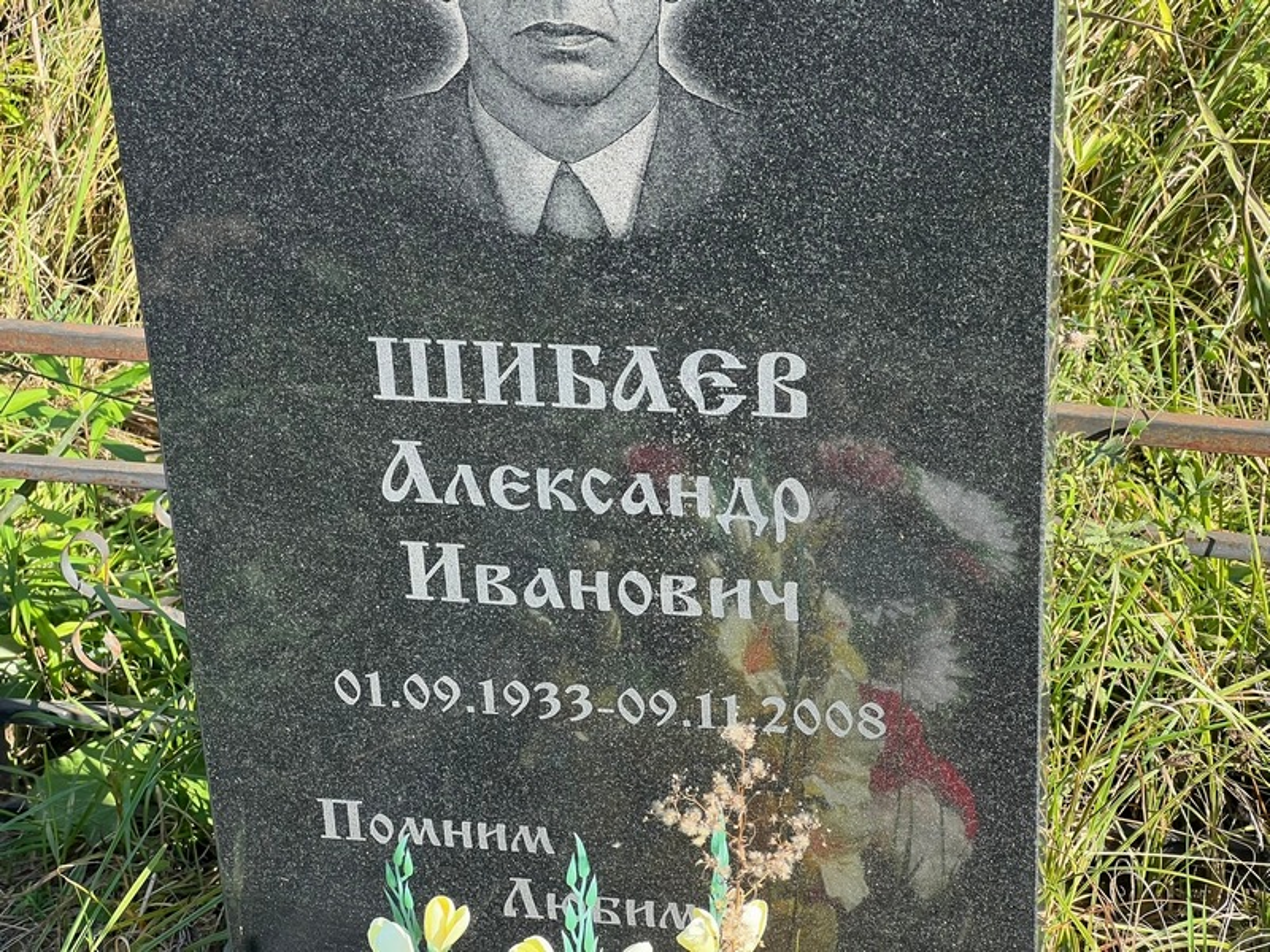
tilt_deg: -27.9
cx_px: 635
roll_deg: -3.0
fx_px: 2825
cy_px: 476
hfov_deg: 25.3
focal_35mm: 77
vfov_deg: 19.1
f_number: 2.8
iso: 32
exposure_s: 1/179
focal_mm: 9
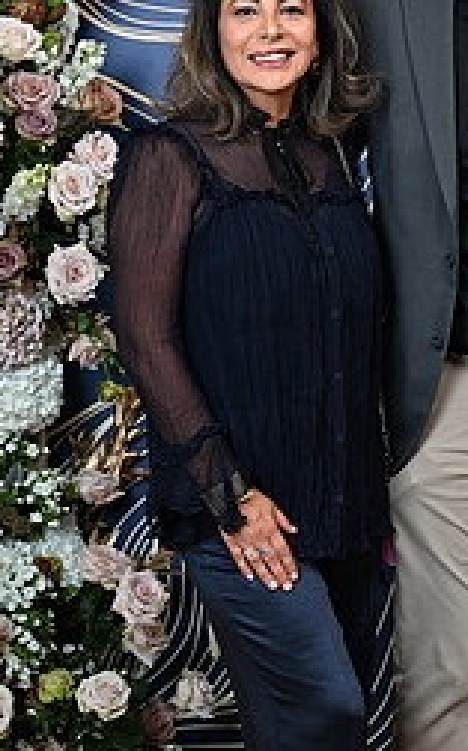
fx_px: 2352
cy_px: 399
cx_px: 502
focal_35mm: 115
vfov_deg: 18.1
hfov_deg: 11.2
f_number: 5.6
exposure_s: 1/125
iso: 125
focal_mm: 49
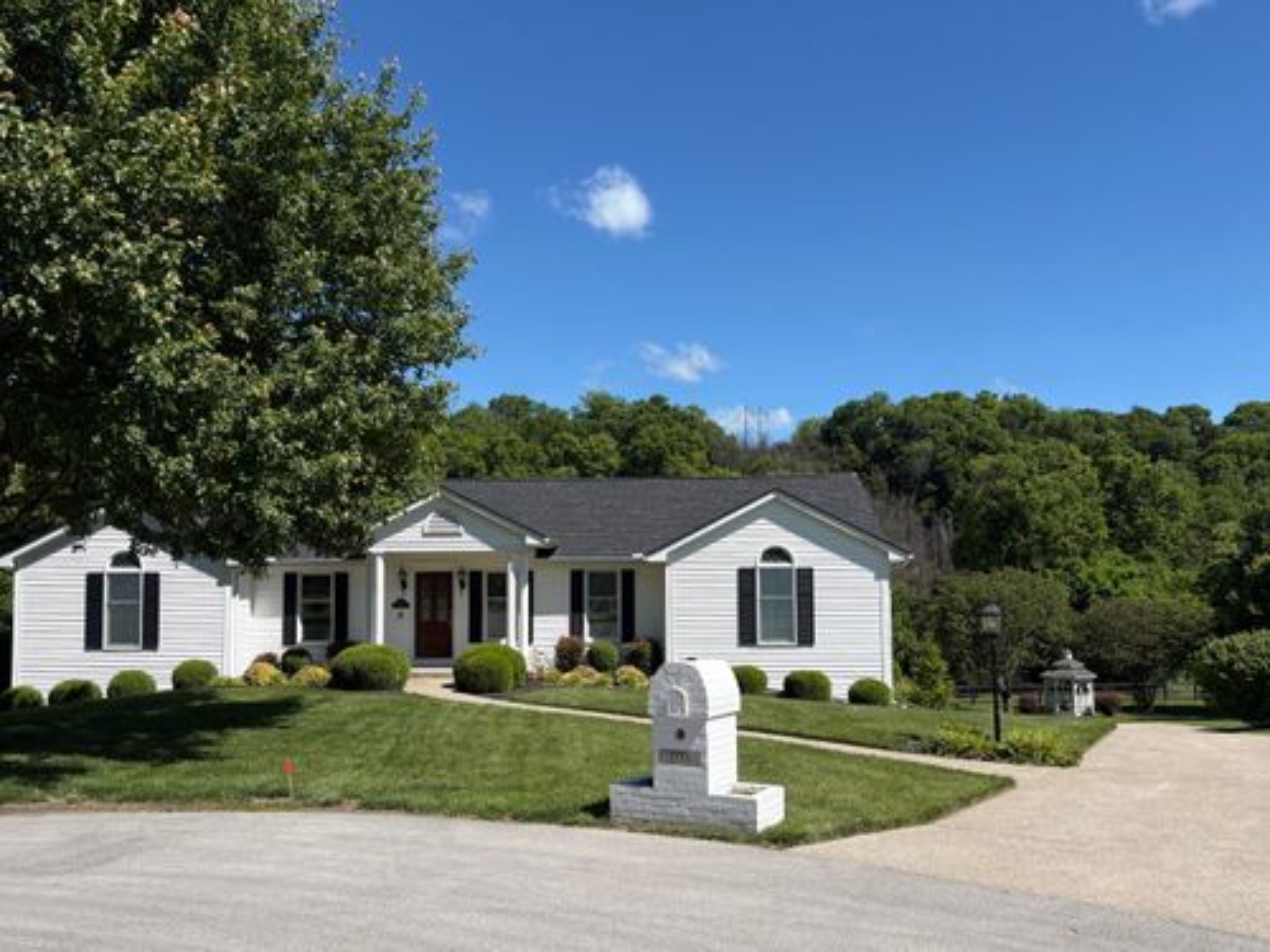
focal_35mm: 26
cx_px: 635
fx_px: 954
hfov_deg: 67.3
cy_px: 476
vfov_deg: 53.1
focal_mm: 5.96
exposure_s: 1/3831
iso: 50
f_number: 1.6
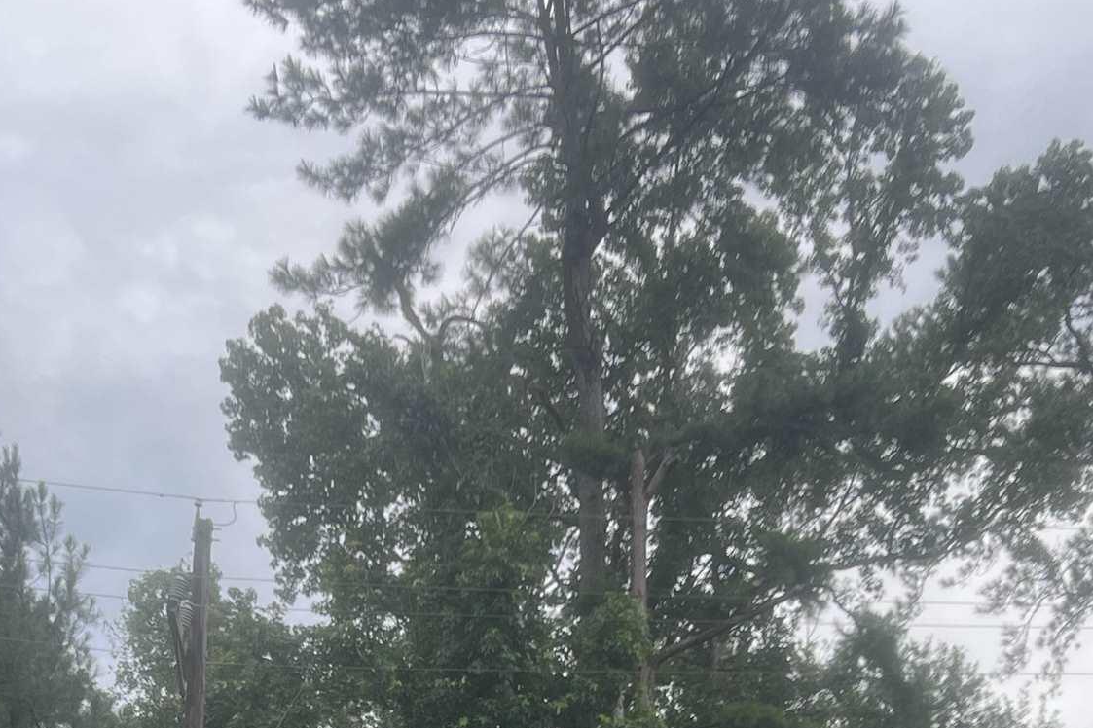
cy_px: 976
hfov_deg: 27.3
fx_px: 2246
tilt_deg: +8.2
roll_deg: +1.9
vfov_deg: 17.2
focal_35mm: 74
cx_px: 518
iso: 50
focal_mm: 5.7
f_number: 1.5
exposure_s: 1/791
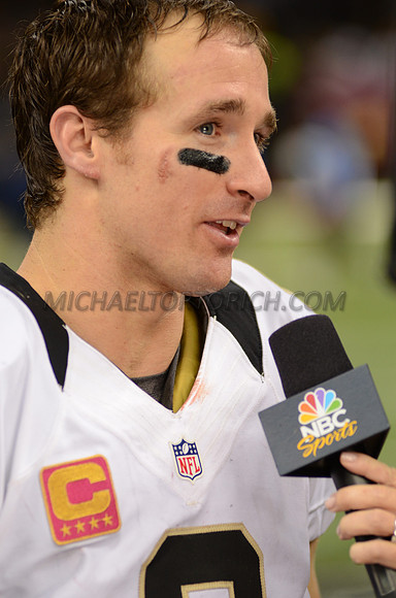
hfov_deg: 6.3
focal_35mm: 218
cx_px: 198
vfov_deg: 9.5
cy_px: 299
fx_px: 3606
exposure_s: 1/1000
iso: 800
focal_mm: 145
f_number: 2.8
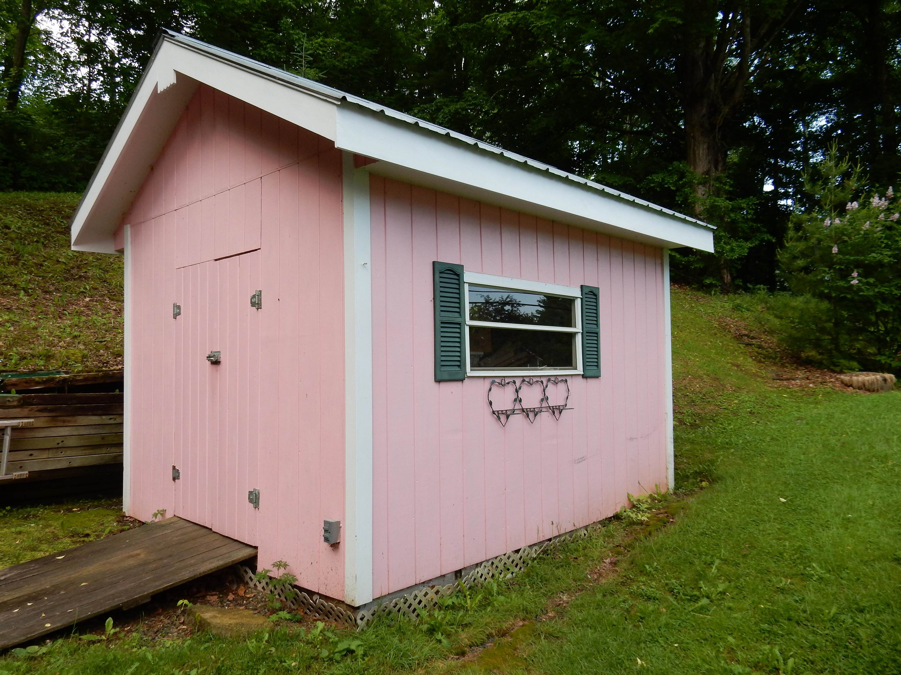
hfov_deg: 69.4
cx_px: 450
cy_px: 338
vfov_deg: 54.9
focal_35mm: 25
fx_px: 651
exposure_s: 1/200
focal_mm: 4.5
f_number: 3.7
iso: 125
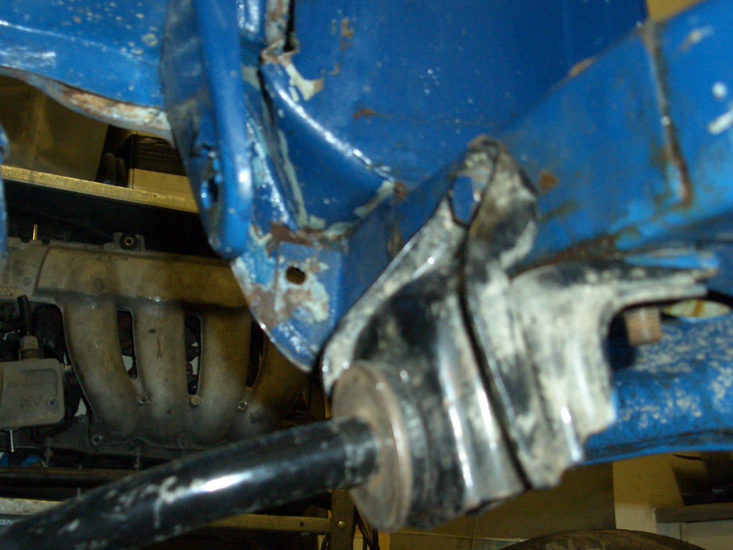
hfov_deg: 38.9
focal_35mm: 49
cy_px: 275
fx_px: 1038
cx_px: 366
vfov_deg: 29.7
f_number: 3.1
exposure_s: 1/60
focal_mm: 8.2
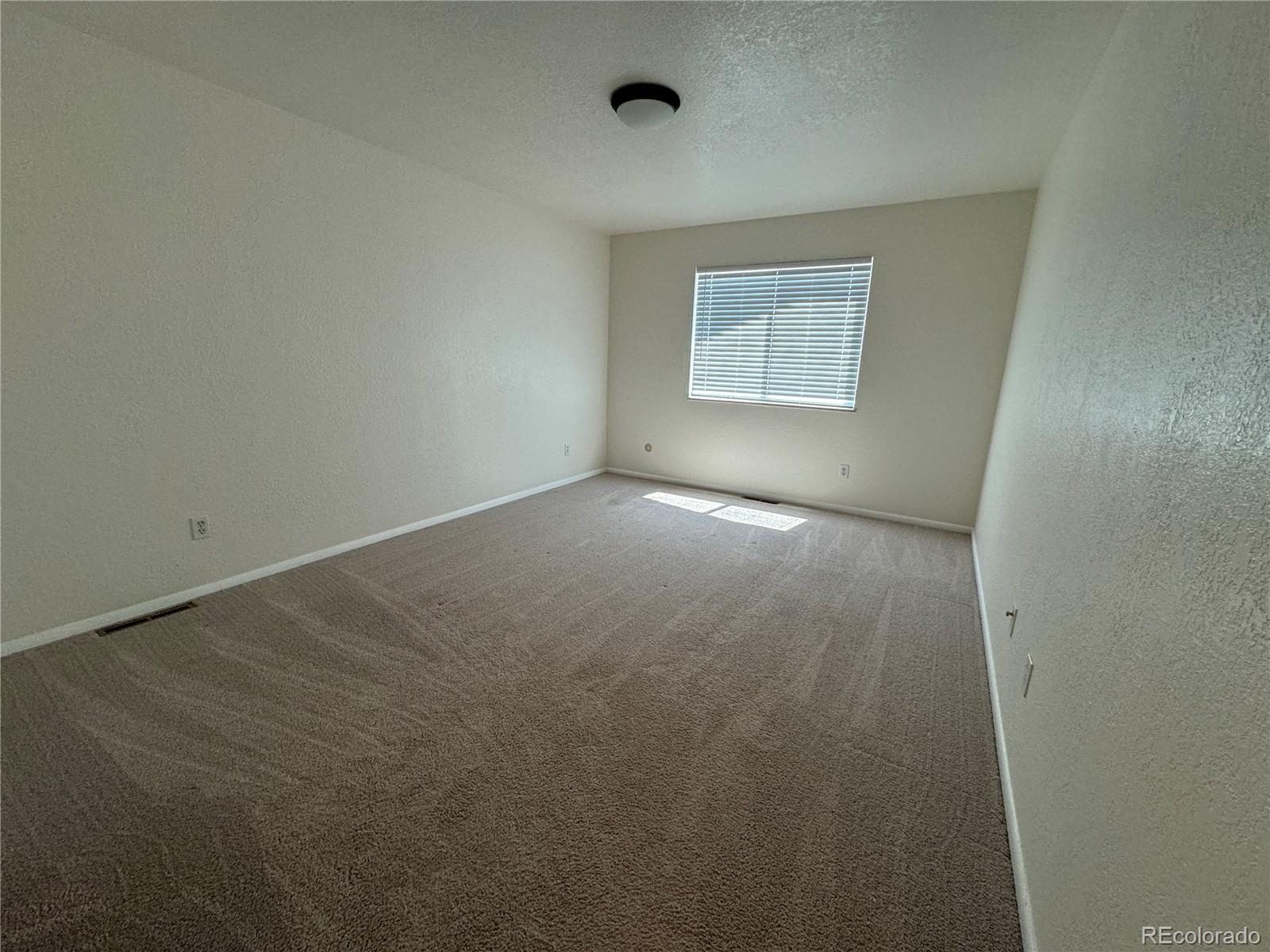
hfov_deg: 102.1
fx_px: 514
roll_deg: -2.0
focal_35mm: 14
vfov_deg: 85.7
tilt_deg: -12.2
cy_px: 476
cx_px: 635
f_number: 2.2
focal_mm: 2.22
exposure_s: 1/120
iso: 160
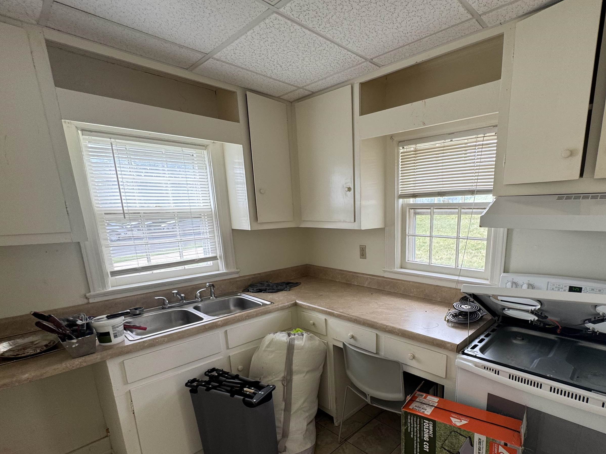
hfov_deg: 86.5
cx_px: 369
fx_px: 315
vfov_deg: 70.5
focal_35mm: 18
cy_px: 282
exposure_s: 1/99
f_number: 2.2
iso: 64
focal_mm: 2.22
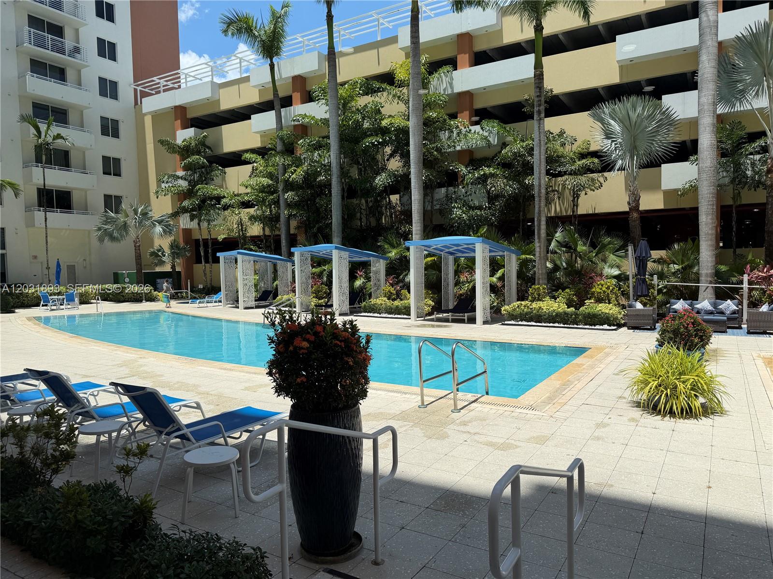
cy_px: 290
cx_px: 386
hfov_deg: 71.6
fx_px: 536
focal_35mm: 24
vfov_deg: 56.8
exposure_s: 1/6173
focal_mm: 6.76
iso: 80
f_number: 1.78
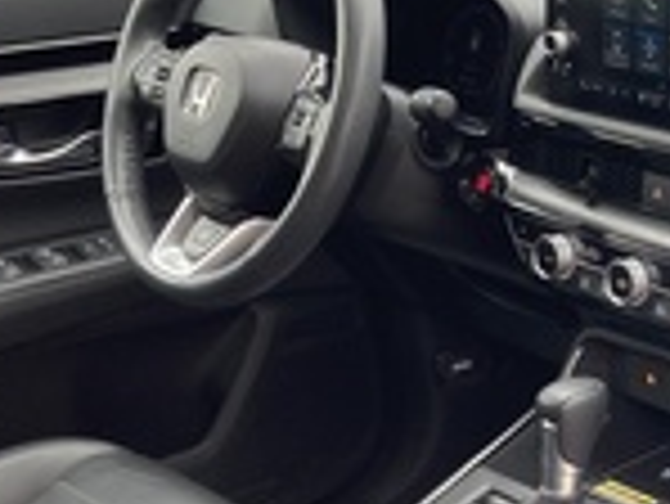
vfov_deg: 18.4
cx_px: 805
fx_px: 1530
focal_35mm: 79
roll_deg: +0.8
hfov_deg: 22.7
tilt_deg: -28.7
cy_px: 448
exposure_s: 1/121
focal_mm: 3.99
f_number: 1.8
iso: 50
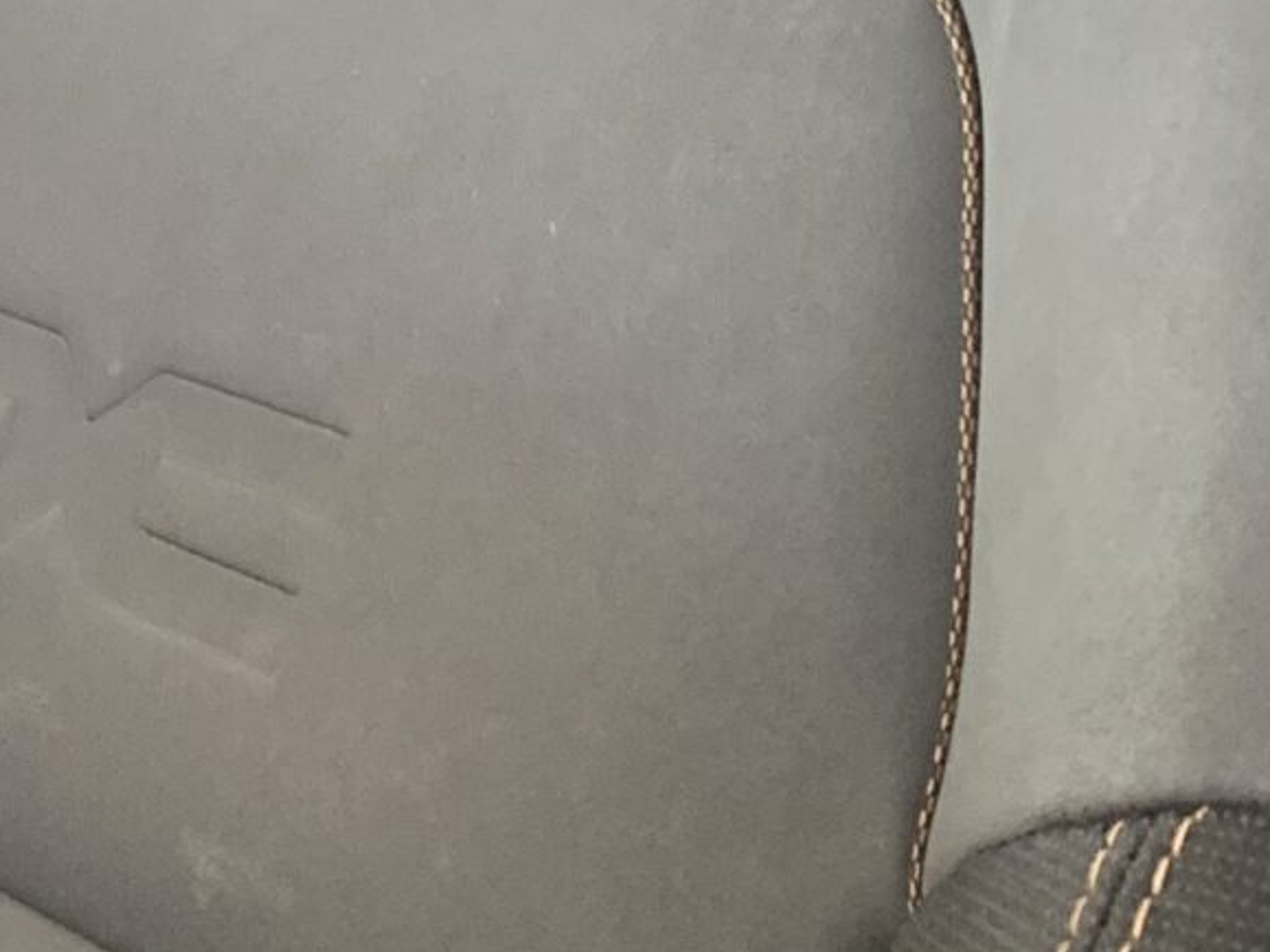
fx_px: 4218
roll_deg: +0.8
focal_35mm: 115
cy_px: -884
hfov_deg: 16.8
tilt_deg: +3.4
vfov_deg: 11.7
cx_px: 66
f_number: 1.8
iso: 100
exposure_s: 1/73
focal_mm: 4.25
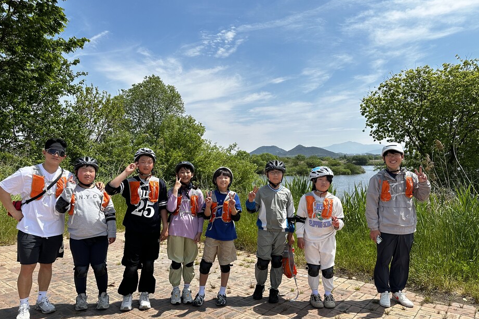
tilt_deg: -1.1
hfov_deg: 69.4
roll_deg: +1.0
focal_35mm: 26
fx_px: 346
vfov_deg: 49.4
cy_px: 176
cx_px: 233
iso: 80
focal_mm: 6.86
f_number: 1.78
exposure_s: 1/4762
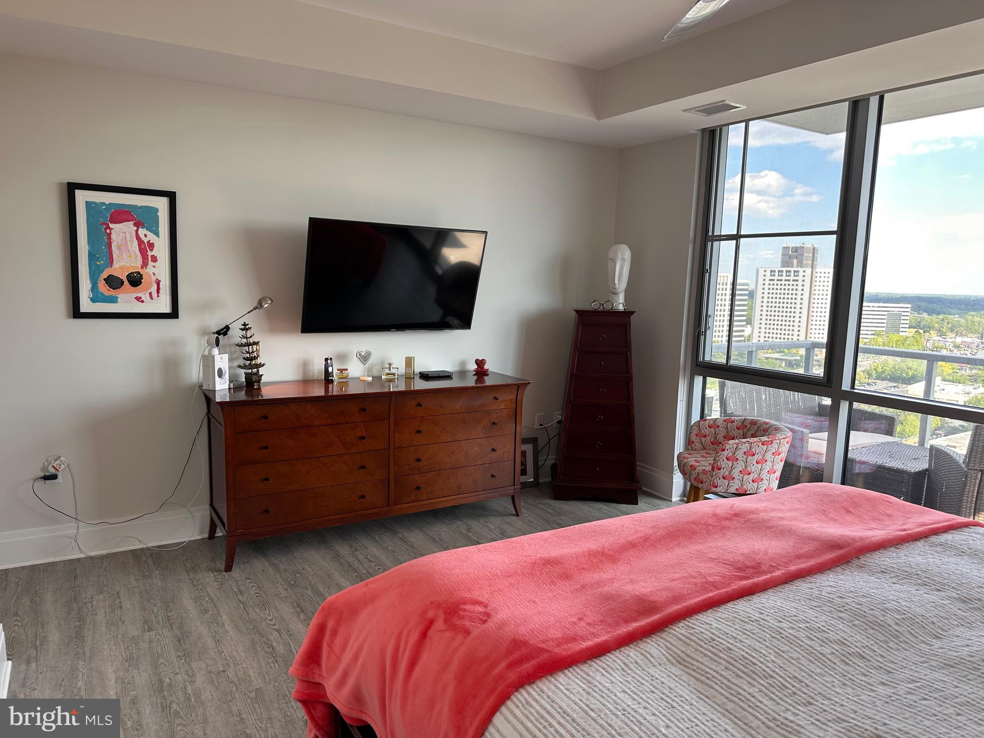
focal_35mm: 24
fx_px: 682
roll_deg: -2.5
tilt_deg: -8.8
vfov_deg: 56.8
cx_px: 492
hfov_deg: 71.6
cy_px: 369
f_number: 1.78
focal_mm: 6.86
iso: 80
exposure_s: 1/149
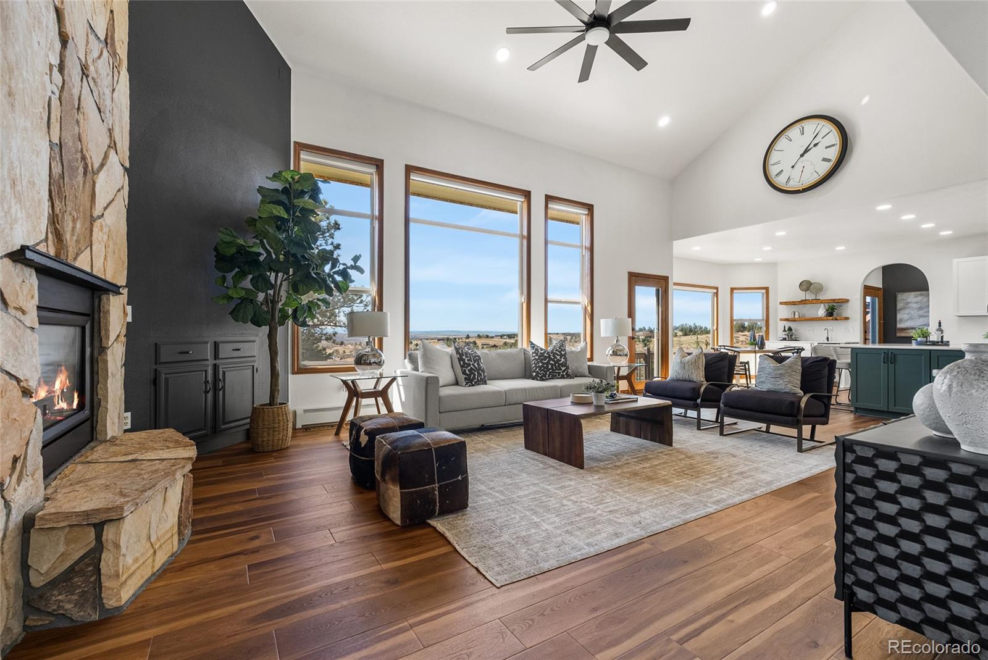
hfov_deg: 96.7
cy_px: 330
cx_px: 494
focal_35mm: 16
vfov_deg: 73.8
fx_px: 439
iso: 200
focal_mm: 16
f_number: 8
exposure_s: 1/160
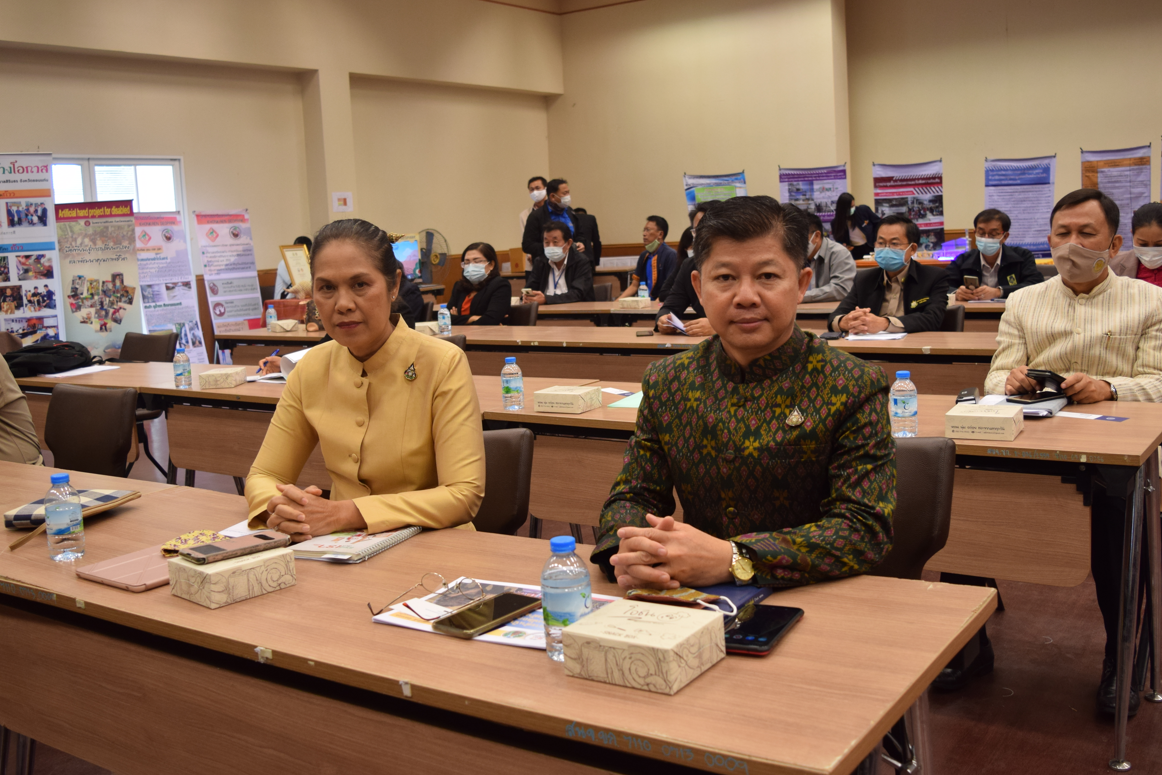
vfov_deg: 37.8
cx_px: 585
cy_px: 369
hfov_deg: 54.4
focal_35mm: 35
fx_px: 1130
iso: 400
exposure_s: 1/60
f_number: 4
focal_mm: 20
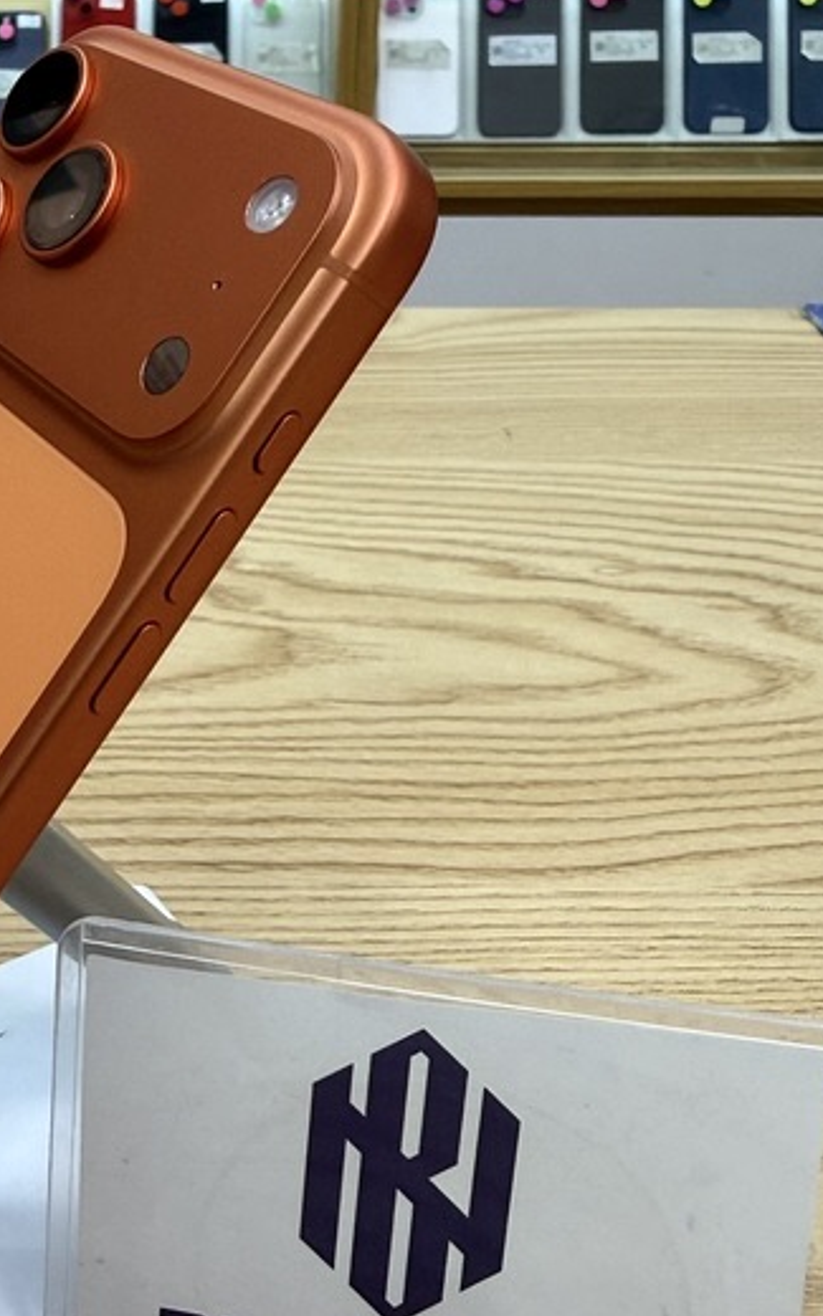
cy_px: 600
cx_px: 75
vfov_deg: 45.2
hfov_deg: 28.1
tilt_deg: -27.8
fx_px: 1579
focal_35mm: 44
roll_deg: +0.1
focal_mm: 2.22
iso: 80
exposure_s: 1/120
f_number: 2.2
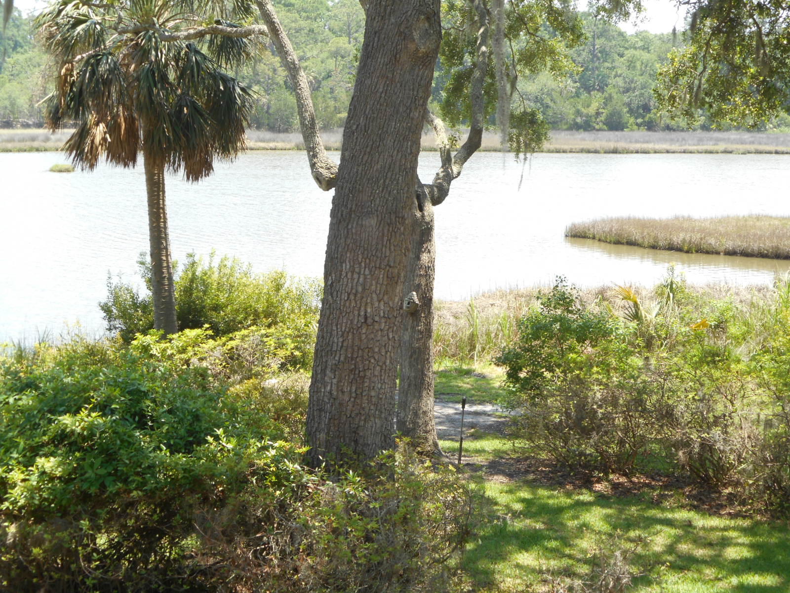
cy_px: 296
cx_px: 395
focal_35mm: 67
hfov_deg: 29.0
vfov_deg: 21.9
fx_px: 1529
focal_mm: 12
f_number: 5.3
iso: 80
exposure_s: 1/80
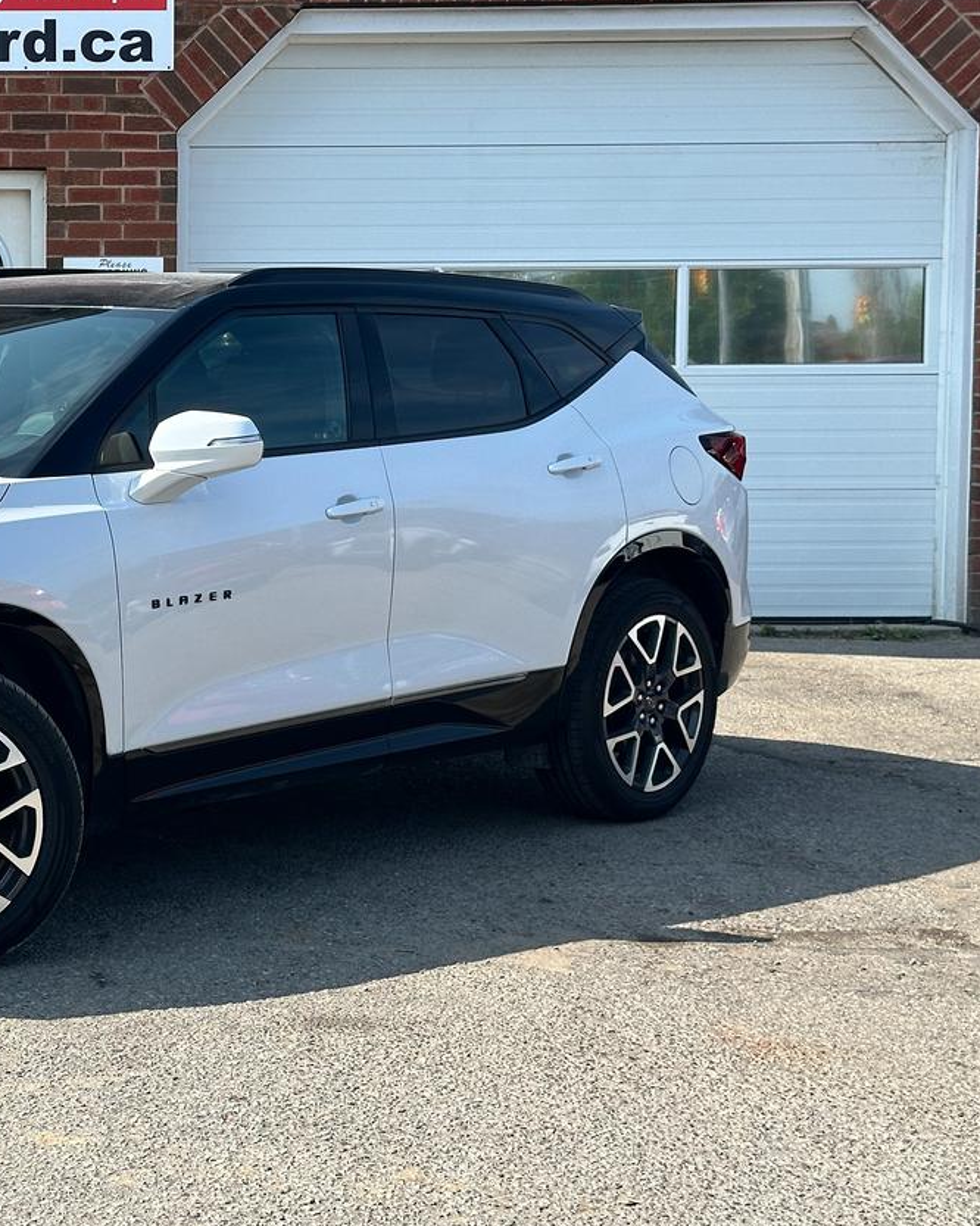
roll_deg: +0.3
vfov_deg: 26.4
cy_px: 555
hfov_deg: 20.7
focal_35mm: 72
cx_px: 53
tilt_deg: -4.4
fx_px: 2611
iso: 64
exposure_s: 1/2252
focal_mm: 6.86
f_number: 1.78
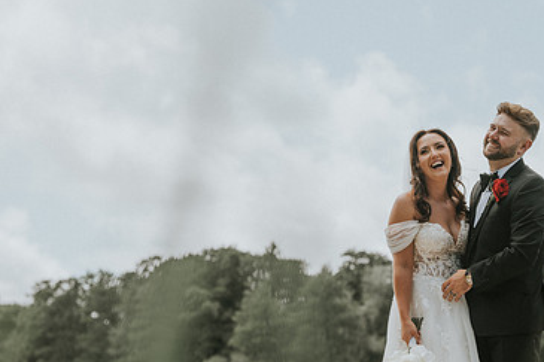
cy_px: 270
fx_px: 2114
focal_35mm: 140
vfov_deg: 9.8
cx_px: 352
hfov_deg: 14.6
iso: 100
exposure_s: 1/800
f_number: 4
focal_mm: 85
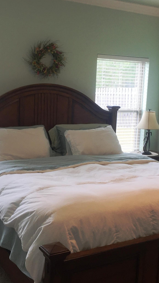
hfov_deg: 26.0
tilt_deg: -9.8
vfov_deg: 44.6
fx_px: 345
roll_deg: -2.4
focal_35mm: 46
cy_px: 147
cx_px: 74
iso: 50
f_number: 2.2
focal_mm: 4.15
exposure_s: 1/120
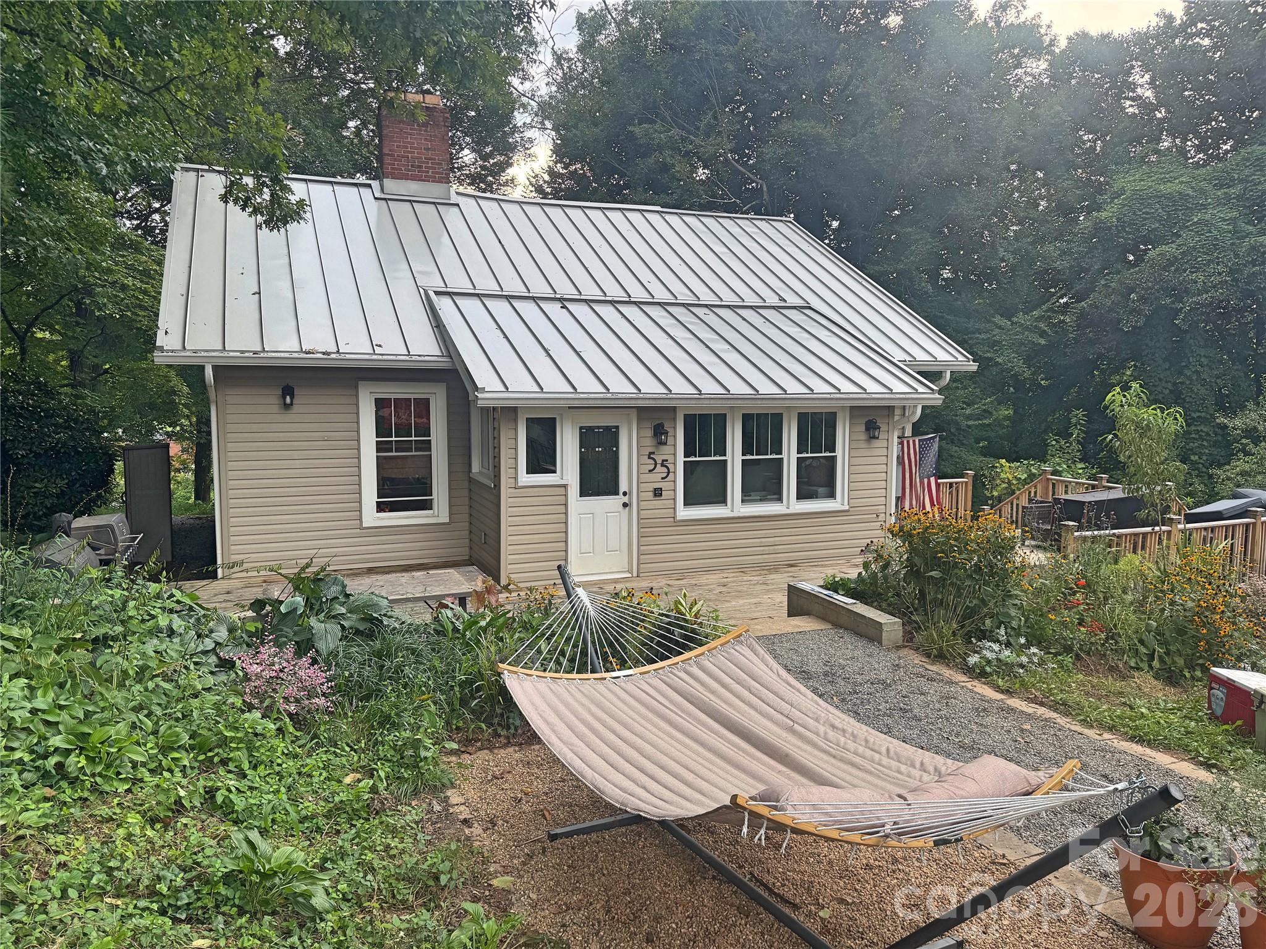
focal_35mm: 24
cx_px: 633
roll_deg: -0.2
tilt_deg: -6.6
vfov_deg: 56.8
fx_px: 878
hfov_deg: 71.6
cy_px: 474
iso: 64
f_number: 1.78
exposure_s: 1/245
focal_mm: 6.76
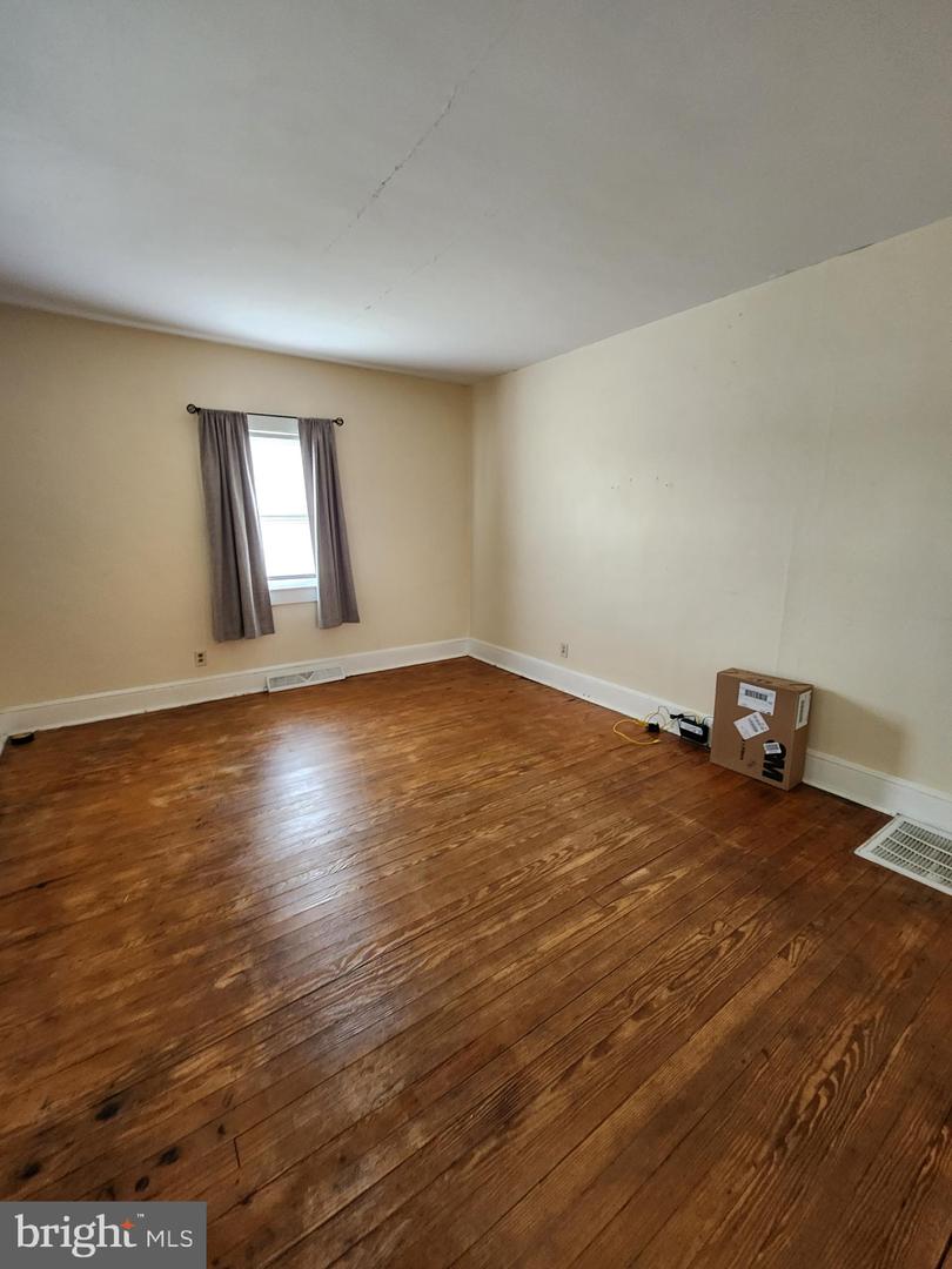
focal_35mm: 13
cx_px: 476
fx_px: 477
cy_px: 634
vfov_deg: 106.2
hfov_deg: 89.9
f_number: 2.2
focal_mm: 2.2
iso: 320
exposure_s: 1/30
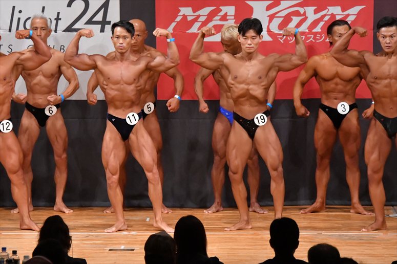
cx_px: 198
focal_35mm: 270
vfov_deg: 5.1
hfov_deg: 7.6
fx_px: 2976
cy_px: 132
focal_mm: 180
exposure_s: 1/400
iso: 9000
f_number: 5.6
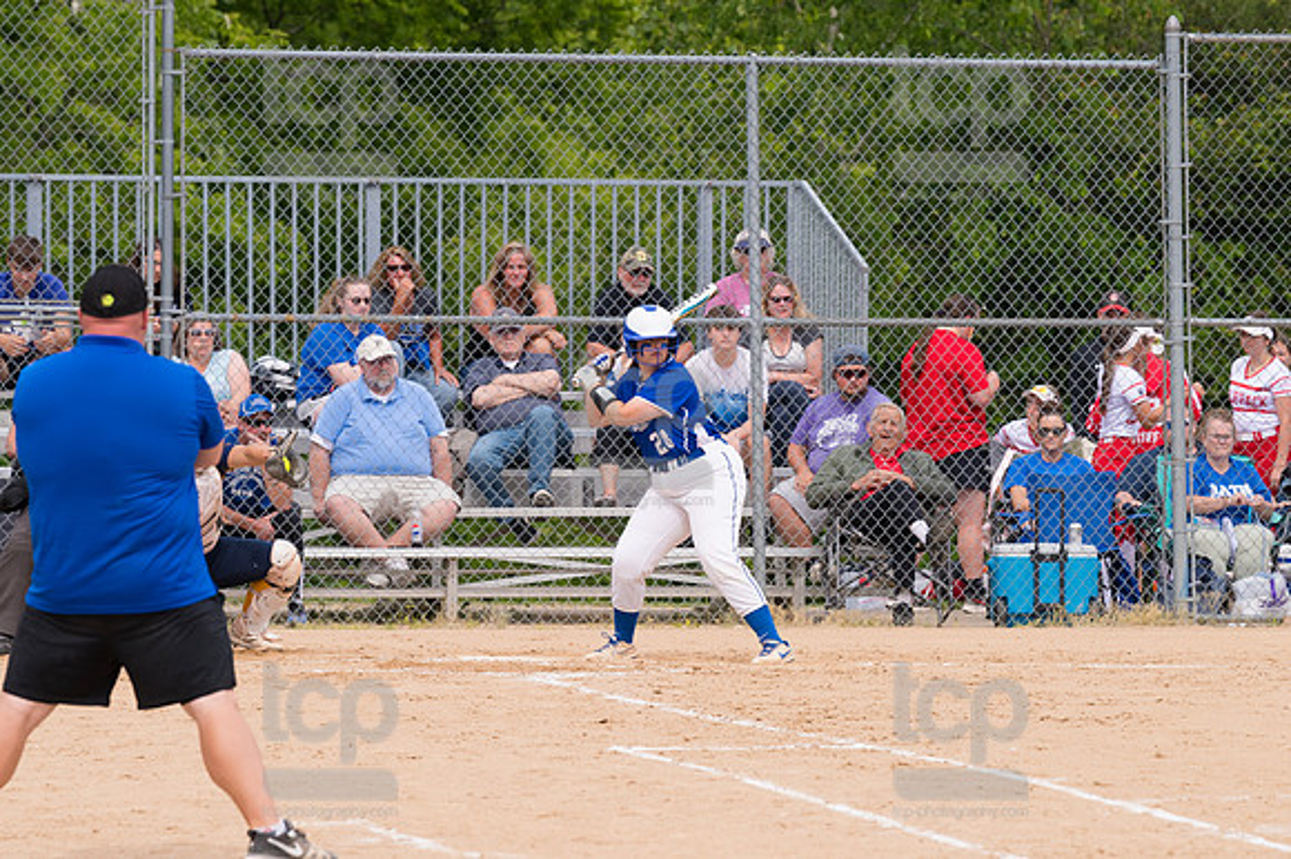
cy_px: 430
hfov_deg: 6.9
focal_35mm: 300
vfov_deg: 4.6
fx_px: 10752
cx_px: 646
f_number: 5.6
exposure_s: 1/1600
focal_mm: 200
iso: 320
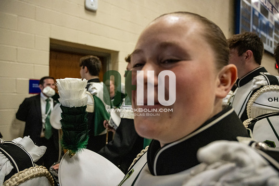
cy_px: 93
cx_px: 140
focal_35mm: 24
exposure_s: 1/800
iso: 8000
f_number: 4
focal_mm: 24
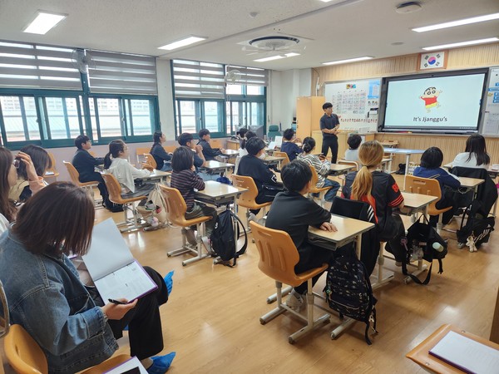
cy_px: 187
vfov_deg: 58.9
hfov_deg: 73.9
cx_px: 250
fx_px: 332
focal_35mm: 23
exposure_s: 1/120
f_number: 1.8
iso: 200
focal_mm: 5.4
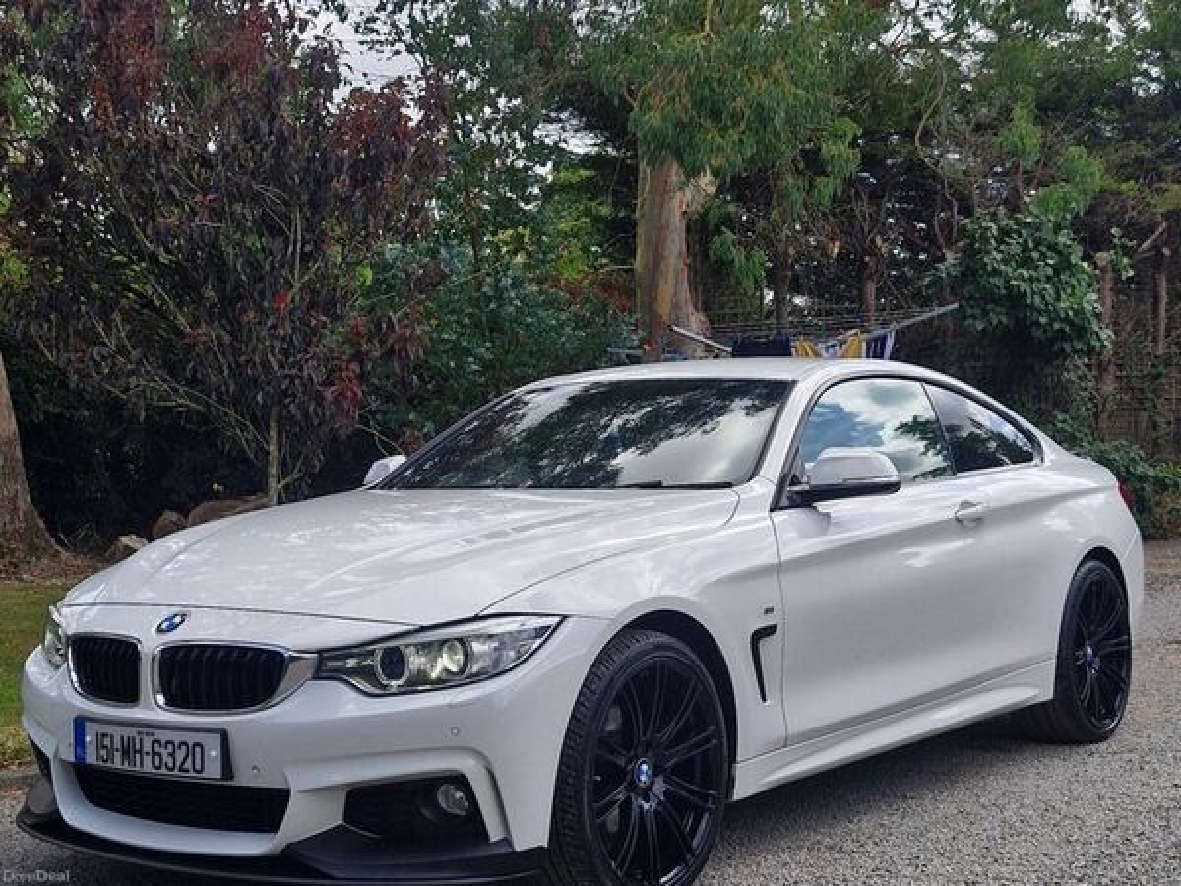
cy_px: 443
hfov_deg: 73.9
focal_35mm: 23
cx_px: 590
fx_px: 785
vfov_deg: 58.9
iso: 50
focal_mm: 5.54
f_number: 1.8
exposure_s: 1/1108
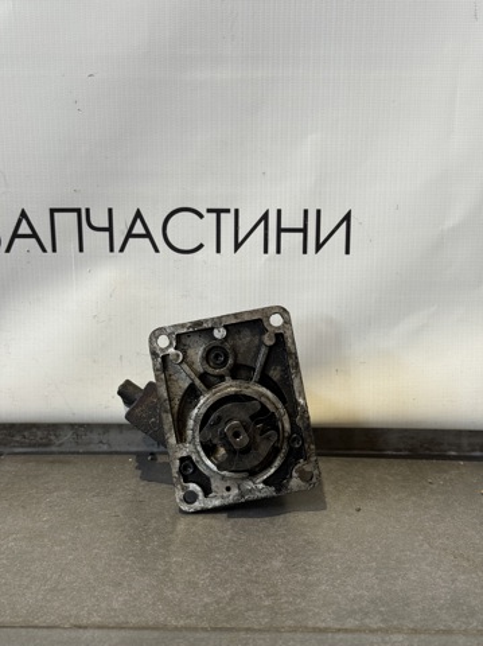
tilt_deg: -12.2
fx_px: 895
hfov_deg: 30.2
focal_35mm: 48
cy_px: 323
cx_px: 242
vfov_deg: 39.7
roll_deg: -0.5
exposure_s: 1/50
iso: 100
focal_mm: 6.76
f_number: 1.78
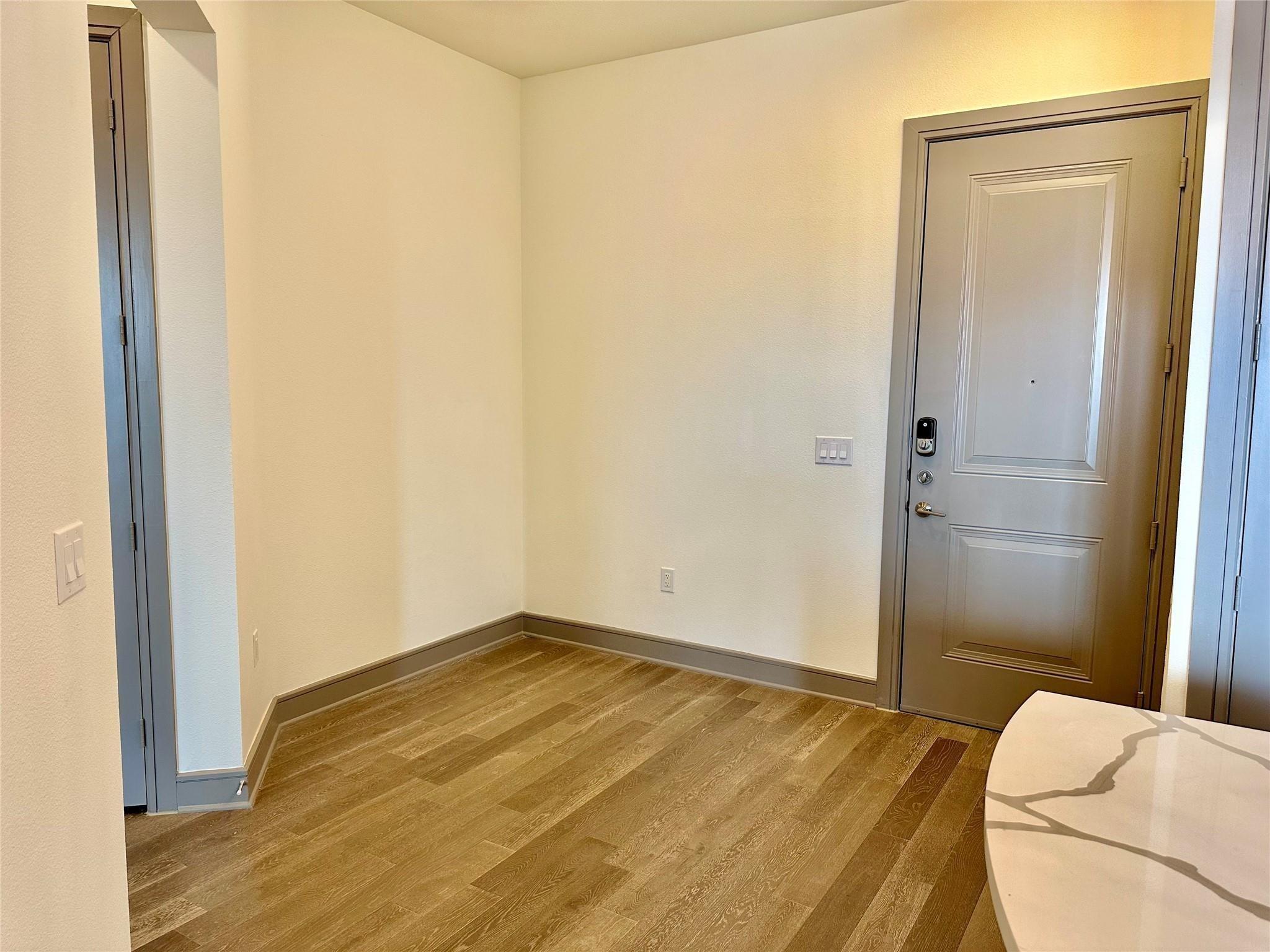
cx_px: 635
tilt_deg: -6.6
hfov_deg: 71.6
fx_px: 881
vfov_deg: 56.8
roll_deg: -0.8
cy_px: 476
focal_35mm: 24
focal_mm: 6.86
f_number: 1.78
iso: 125
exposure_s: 1/120
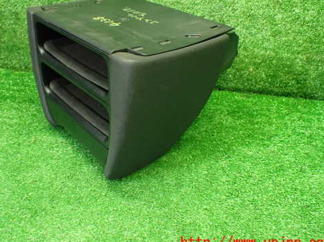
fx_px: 355
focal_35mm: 38
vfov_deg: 37.6
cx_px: 130
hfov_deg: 48.7
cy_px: 98
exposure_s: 1/80
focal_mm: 5.4
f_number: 2.3
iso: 800
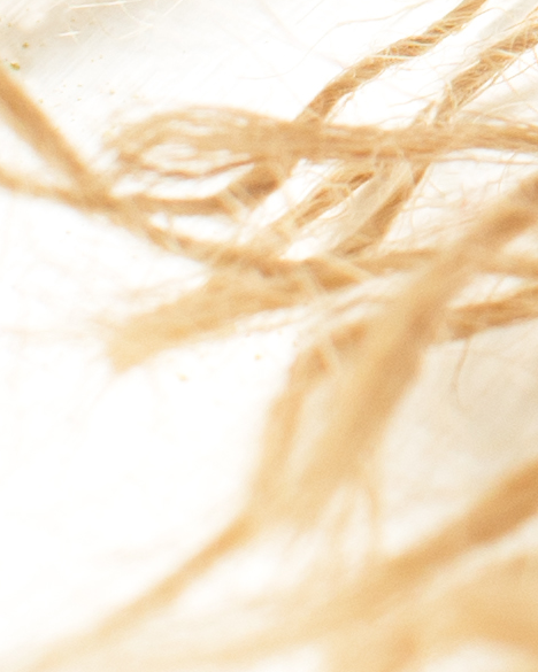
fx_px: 9613
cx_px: 2169
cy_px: -1285
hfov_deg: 3.1
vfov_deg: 3.9
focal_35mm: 483
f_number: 6.3
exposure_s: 1/200
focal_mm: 50
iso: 200
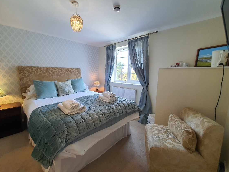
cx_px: 109
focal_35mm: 14
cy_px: 84
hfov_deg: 102.0
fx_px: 93
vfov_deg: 85.7
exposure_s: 1/50
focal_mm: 1.8
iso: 100
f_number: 2.2
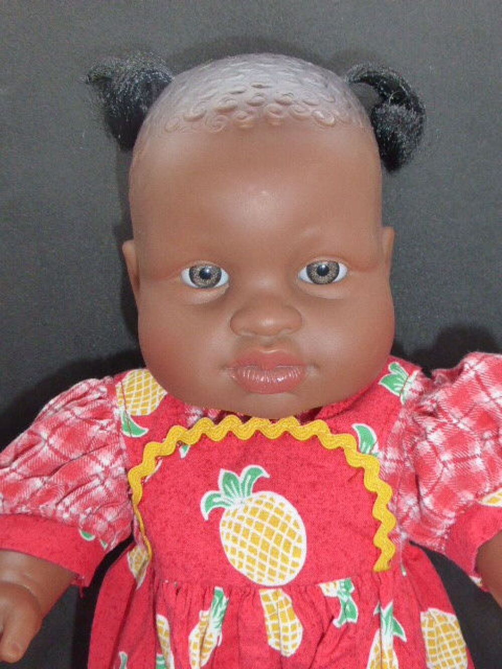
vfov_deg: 58.3
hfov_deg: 45.4
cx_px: 251
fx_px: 599
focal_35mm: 31
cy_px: 334
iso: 500
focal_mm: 5.4
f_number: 3.6
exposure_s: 1/125
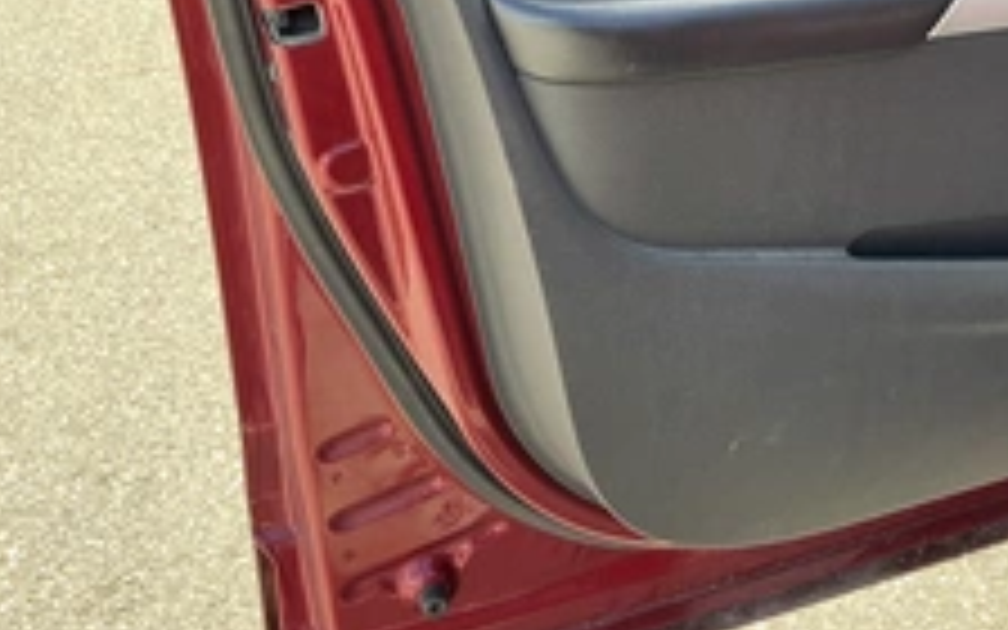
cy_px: 36
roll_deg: -0.6
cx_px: 864
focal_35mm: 53
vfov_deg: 23.6
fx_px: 1456
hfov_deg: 36.3
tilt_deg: -23.2
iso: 25
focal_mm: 3
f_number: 1.8
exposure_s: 1/174
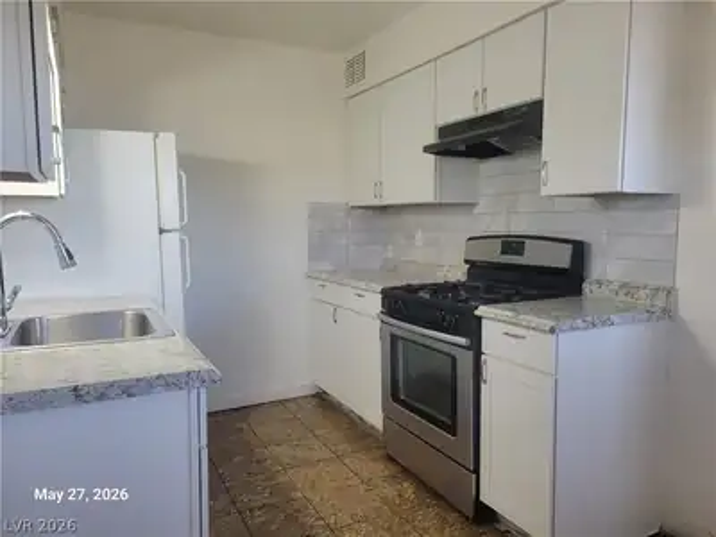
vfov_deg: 53.1
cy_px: 268
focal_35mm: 26
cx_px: 358
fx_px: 538
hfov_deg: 67.3
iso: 250
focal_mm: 5.4
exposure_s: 1/120
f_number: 1.8
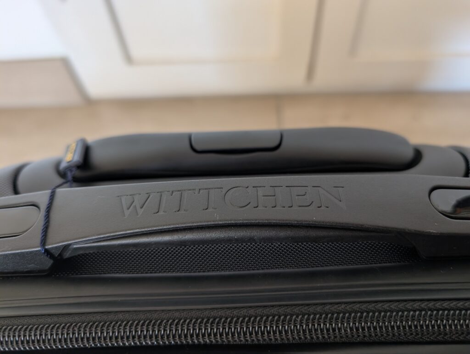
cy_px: 177
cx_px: 235
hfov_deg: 71.5
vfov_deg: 56.9
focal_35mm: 24
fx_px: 326
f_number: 1.68
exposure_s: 1/38.2
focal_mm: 6.9
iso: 131
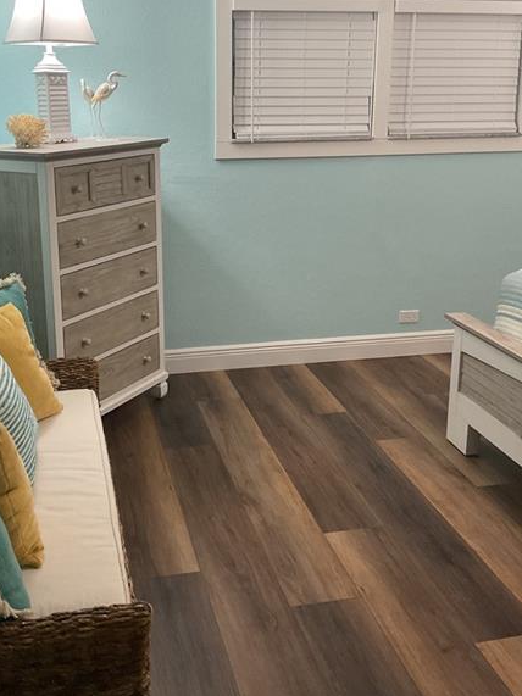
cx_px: 210
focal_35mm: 39
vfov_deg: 47.5
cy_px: 271
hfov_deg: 36.7
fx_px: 784
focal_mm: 3
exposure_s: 1/60
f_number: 1.8
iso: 100
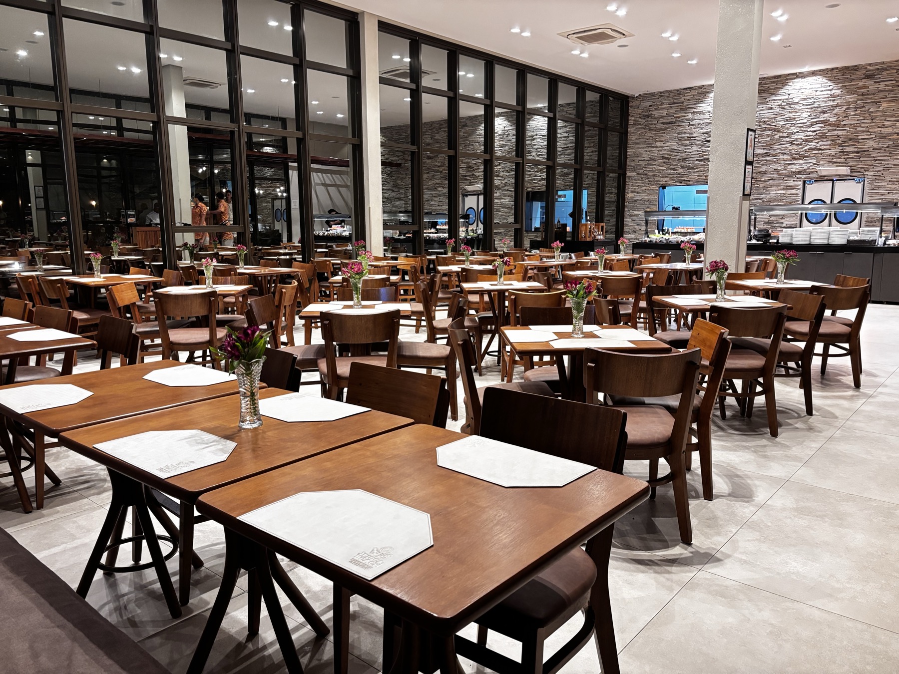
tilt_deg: -9.4
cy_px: 337
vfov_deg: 53.1
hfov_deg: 67.3
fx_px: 675
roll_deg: +0.3
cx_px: 450
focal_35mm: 26
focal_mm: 5.96
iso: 500
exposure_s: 1/40
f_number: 1.6
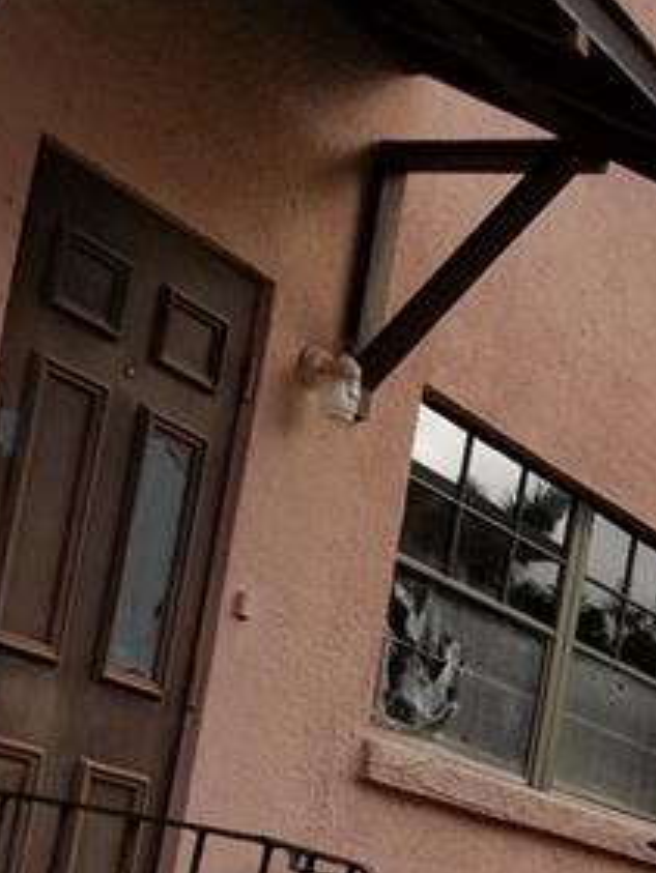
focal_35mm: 71
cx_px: 706
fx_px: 1793
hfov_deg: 19.9
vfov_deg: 25.6
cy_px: 929
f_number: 1.7
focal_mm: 4.25
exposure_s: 1/1712
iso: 50
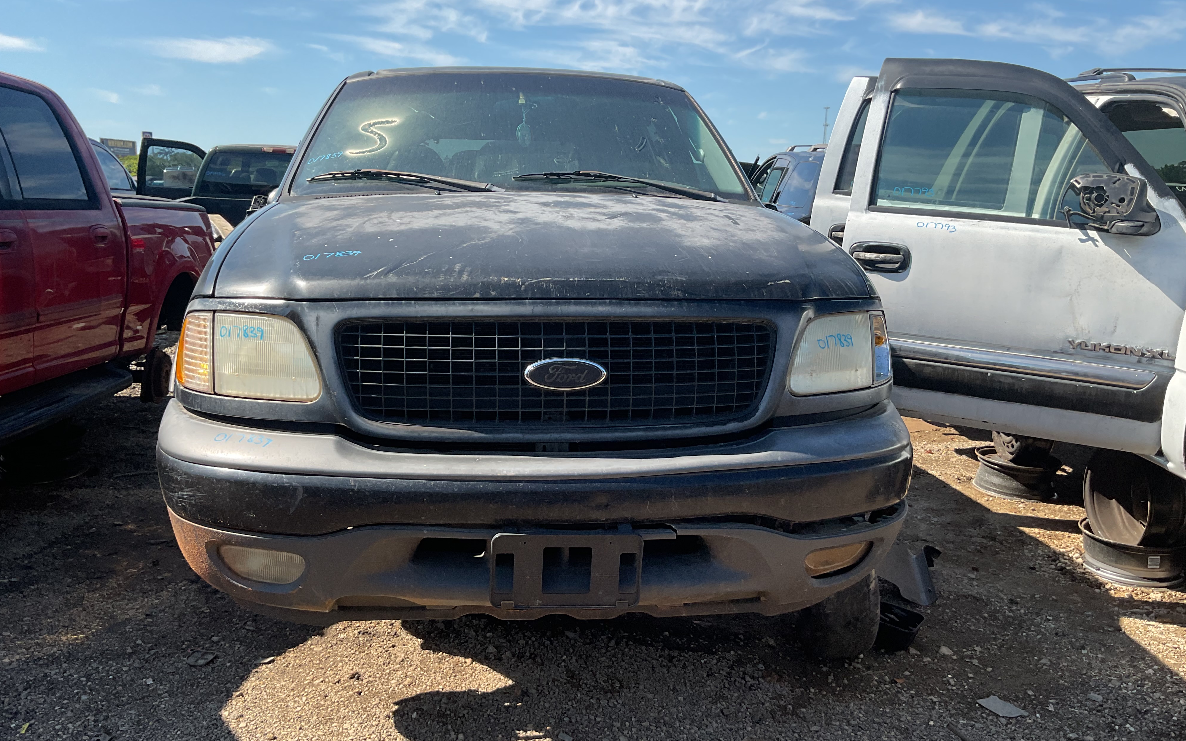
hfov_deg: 61.2
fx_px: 1002
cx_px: 595
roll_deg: -0.3
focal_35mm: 31
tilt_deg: -10.5
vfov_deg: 40.6
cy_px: 365
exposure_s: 1/1250
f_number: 1.8
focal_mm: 3
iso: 16
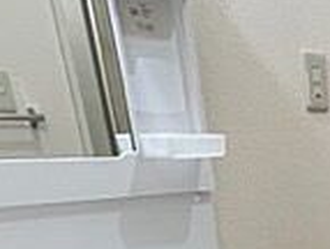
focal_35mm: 58
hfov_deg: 26.5
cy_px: 387
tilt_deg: -23.0
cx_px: 459
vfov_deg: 20.9
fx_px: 554
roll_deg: +0.2
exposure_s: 1/60
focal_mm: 1.57
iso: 160
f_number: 1.8
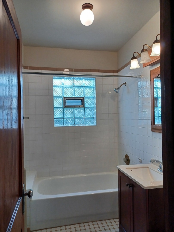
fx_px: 168
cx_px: 87
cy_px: 116
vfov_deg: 69.4
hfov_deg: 54.9
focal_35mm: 25
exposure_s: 1/60
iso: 200
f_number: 1.8
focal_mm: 4.6
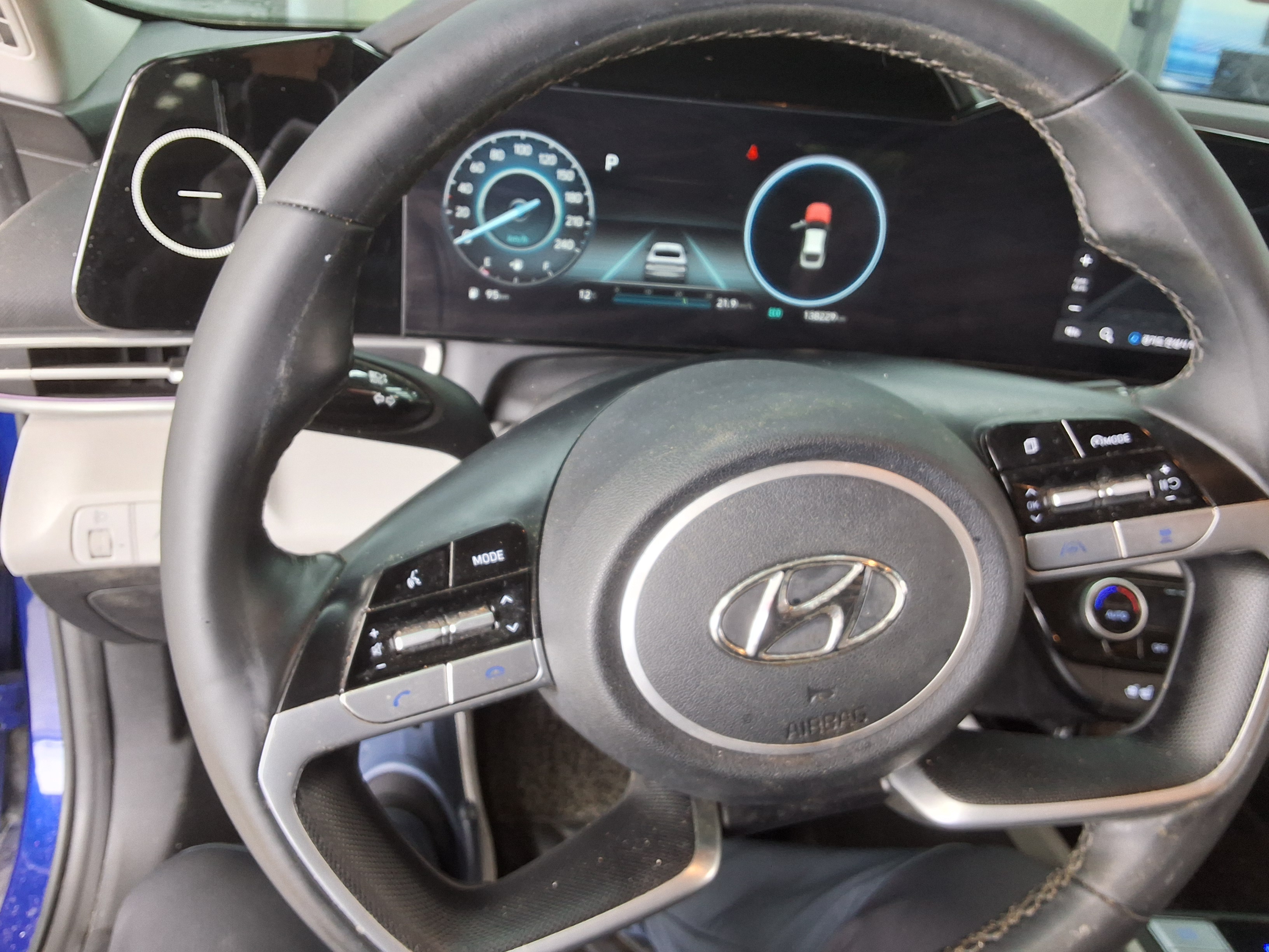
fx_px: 1026
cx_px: 634
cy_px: 476
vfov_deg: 49.7
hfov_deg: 63.4
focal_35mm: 28
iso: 160
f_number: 1.9
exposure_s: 1/40
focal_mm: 2.91
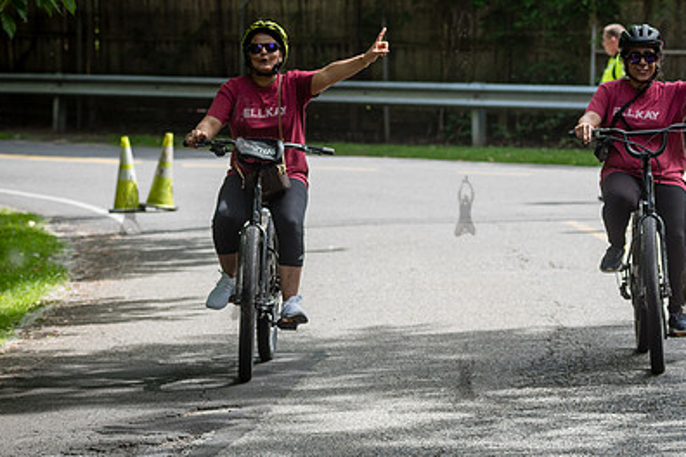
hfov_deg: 10.6
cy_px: 205
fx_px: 3696
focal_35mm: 194
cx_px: 464
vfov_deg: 7.1
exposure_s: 1/640
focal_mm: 105
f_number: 4.5
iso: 250
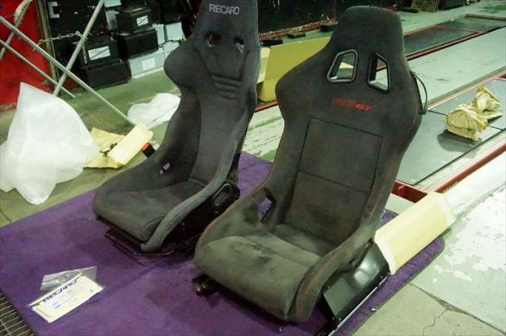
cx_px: 253
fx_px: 505
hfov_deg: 53.2
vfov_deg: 36.8
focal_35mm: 36
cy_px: 168
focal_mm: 24
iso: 16000
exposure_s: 1/250
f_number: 5.6
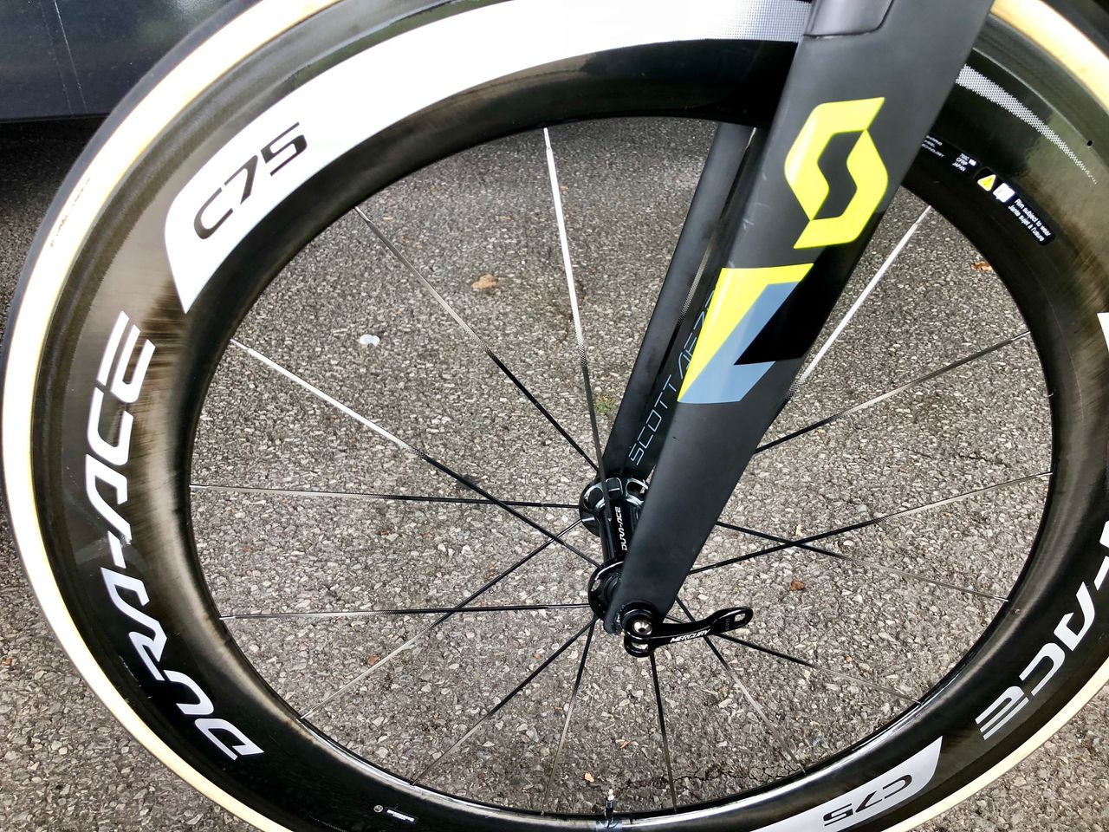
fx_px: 897
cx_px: 554
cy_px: 416
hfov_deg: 63.4
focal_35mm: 28
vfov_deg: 49.7
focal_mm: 3.99
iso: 25
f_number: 1.8
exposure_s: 1/45
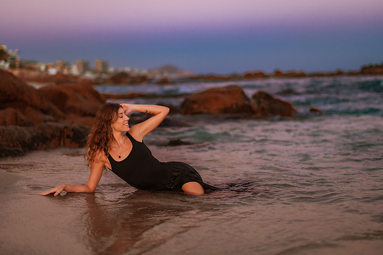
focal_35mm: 58
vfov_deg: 23.4
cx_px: 192
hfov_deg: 34.5
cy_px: 128
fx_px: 617
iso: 400
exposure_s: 1/500
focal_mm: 58
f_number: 1.4
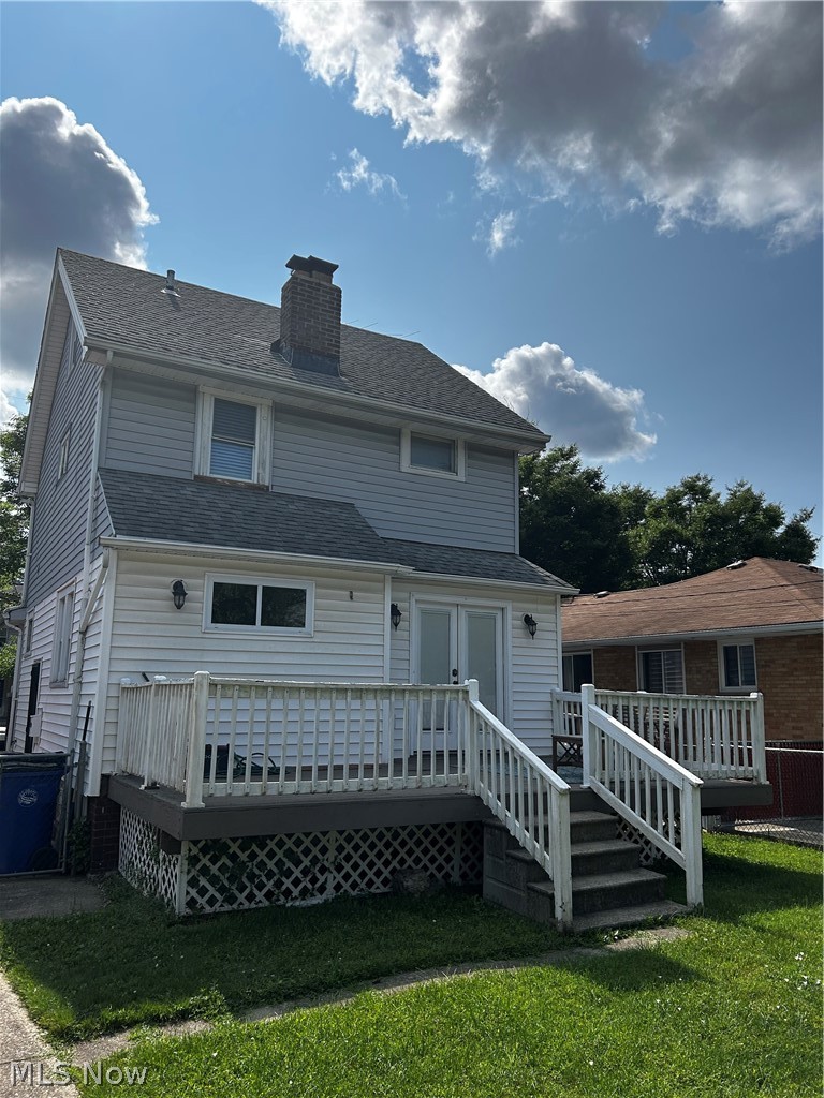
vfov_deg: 67.3
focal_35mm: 26
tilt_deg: +9.6
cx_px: 412
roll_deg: -1.6
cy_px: 549
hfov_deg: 53.1
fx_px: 825
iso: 50
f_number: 1.5
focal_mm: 5.7
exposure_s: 1/8000
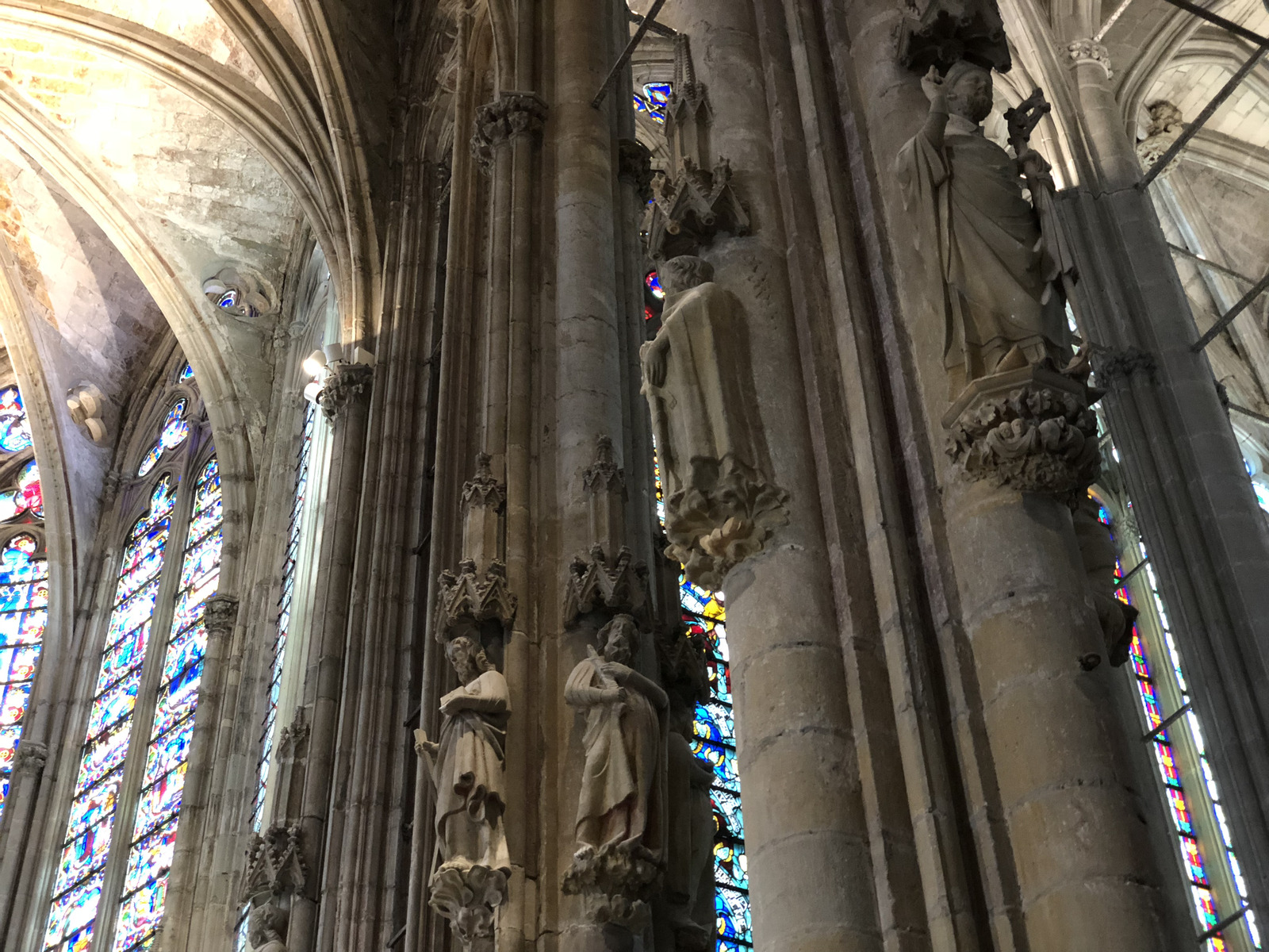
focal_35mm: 52
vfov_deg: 28.0
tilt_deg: +44.4
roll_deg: +1.8
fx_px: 1906
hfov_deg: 36.8
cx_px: 634
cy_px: 476
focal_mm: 6
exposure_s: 1/13
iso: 160
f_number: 2.4
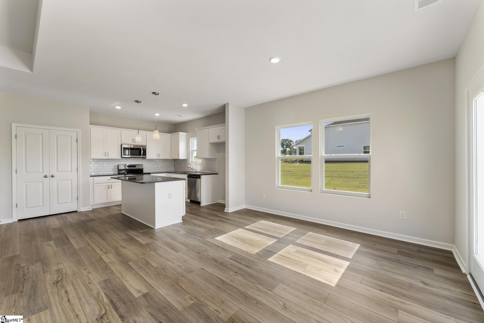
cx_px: 242
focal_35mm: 14
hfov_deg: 104.3
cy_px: 162
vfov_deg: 81.2
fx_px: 188
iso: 400
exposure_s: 1/20
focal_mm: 14
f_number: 5.6
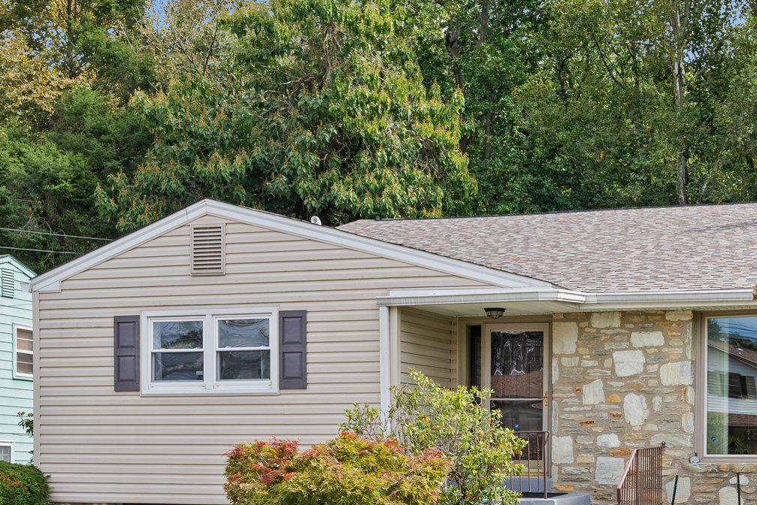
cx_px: 565
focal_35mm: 61
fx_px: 1283
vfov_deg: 22.1
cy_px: 365
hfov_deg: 32.3
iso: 400
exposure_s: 1/125
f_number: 11
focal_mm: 30
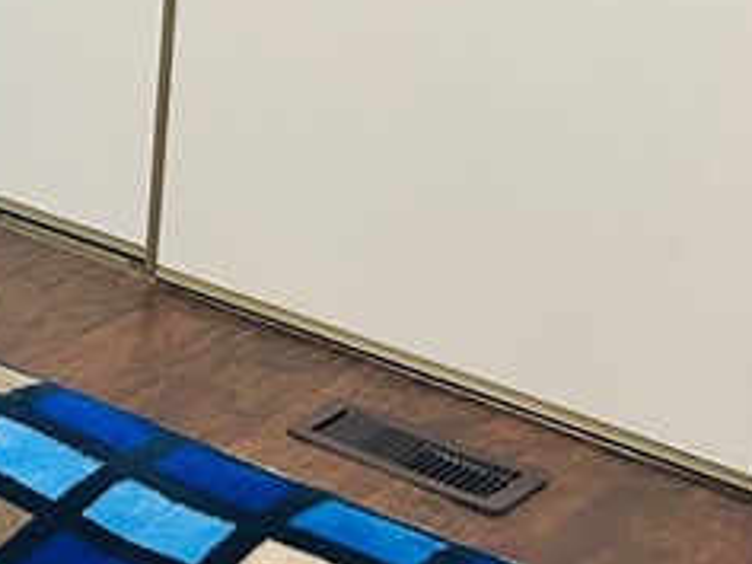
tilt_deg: -14.9
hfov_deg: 15.9
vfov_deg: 12.8
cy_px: -121
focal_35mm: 113
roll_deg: +0.0
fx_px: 2455
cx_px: -401
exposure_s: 1/60
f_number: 1.5
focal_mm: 5.7
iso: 320
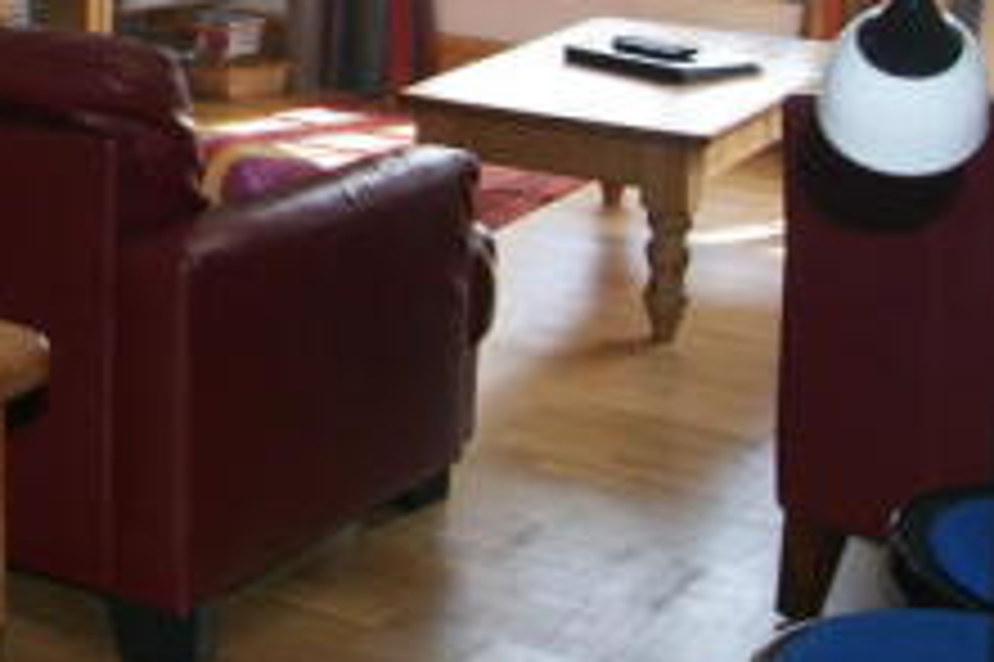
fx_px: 2207
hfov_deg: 22.8
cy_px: -65
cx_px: -281
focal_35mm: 80
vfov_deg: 16.5
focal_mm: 18
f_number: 6.3
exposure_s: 1/80
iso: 400
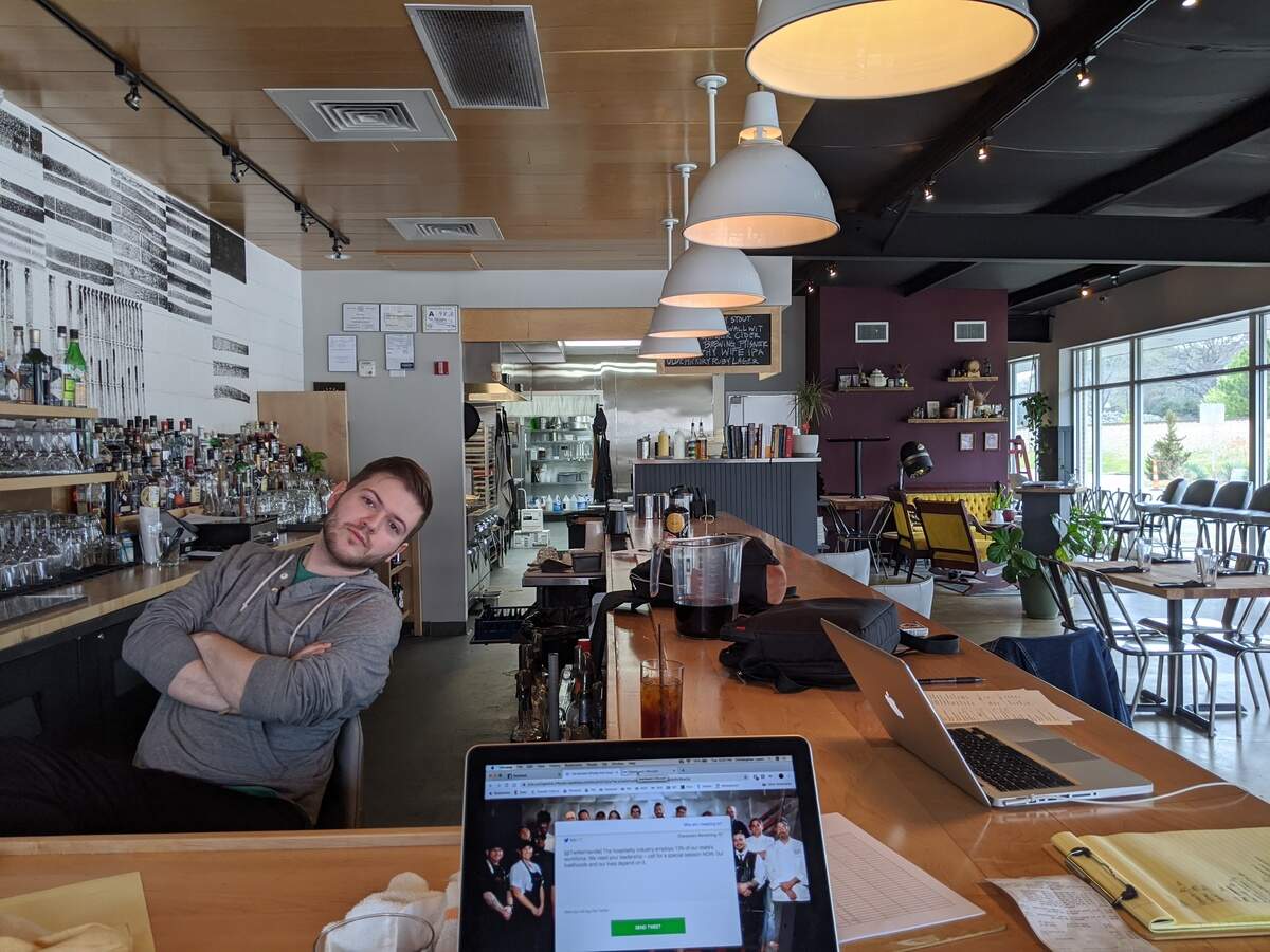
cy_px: 476
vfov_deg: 51.4
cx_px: 635
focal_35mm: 27
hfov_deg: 65.3
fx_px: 991
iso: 52
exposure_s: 1/120
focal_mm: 4.44
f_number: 1.8
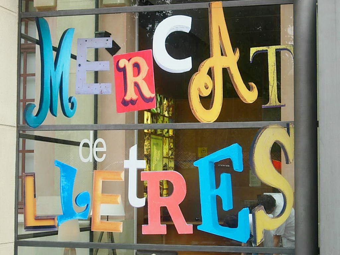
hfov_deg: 23.8
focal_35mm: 82
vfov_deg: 18.0
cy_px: 128
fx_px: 805
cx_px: 170
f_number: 4
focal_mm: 17
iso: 79
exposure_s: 1/82.9
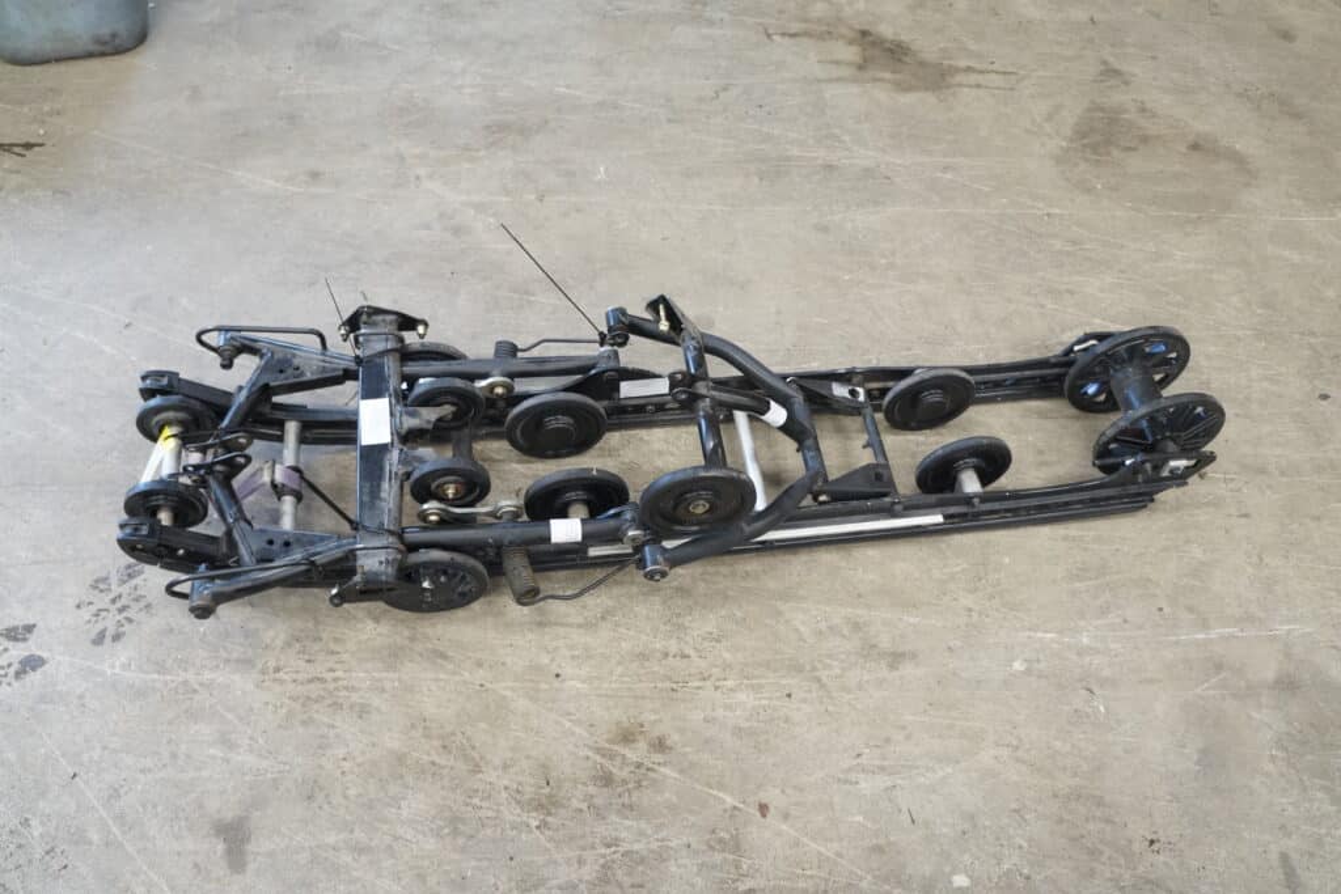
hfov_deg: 67.4
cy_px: 447
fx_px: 1006
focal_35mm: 27
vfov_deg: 47.9
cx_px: 670
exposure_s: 1/60
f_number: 3.5
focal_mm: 18
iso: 800
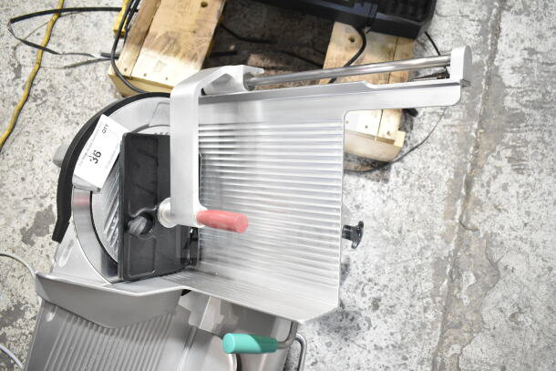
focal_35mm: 32
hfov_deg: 59.5
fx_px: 487
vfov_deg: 41.7
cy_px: 186
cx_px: 278
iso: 1600
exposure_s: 1/80
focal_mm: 21
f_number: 4.5
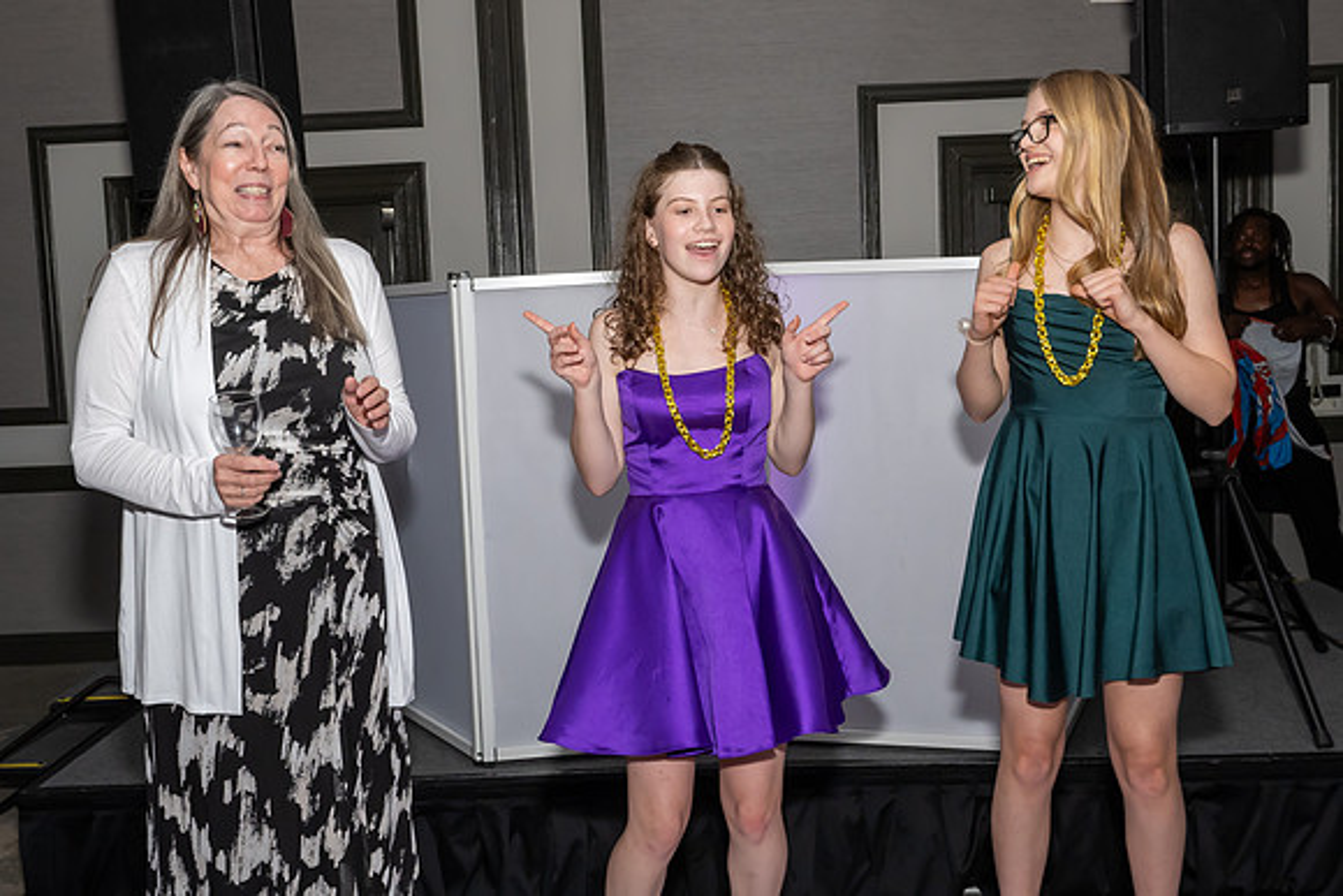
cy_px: 392
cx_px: 672
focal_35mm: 38
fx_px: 1415
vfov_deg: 35.1
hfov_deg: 50.8
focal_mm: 22
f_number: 8
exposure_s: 1/250
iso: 1000
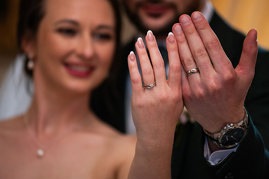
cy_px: 90
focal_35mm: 200
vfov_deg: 6.9
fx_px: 1495
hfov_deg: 10.3
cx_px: 134
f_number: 3.5
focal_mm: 200
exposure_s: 1/160
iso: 800
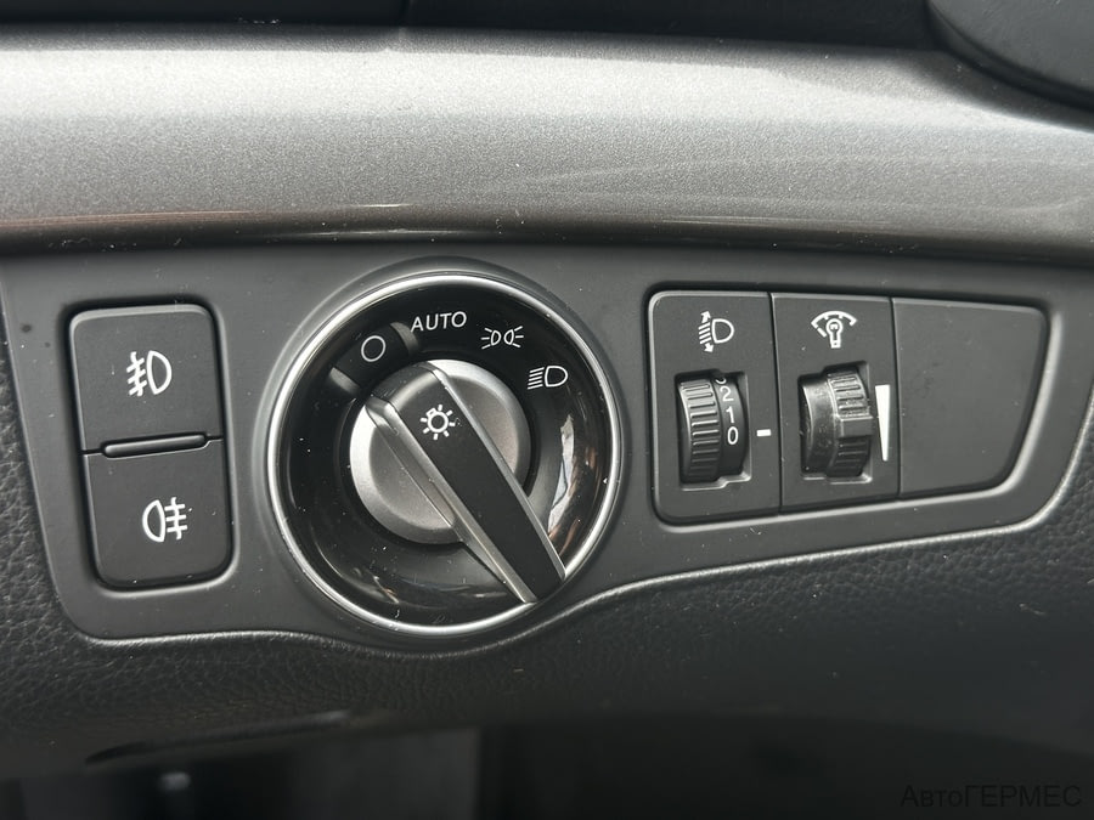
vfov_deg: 30.3
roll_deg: -4.3
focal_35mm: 48
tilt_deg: -34.3
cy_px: 410
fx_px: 1517
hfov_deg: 39.7
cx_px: 547
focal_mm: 6.86
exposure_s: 1/121
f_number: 1.78
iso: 64
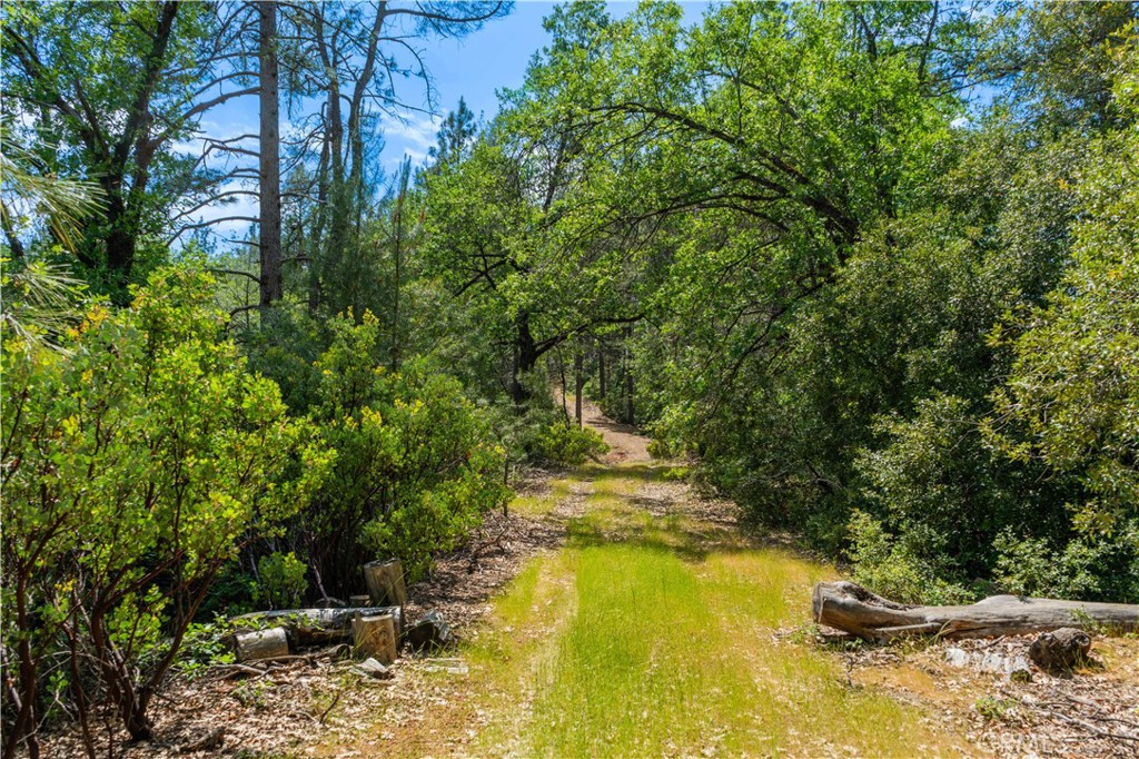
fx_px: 917
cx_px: 570
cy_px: 380
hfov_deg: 63.7
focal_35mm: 29
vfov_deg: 44.9
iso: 100
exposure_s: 1/125
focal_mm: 29
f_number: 8
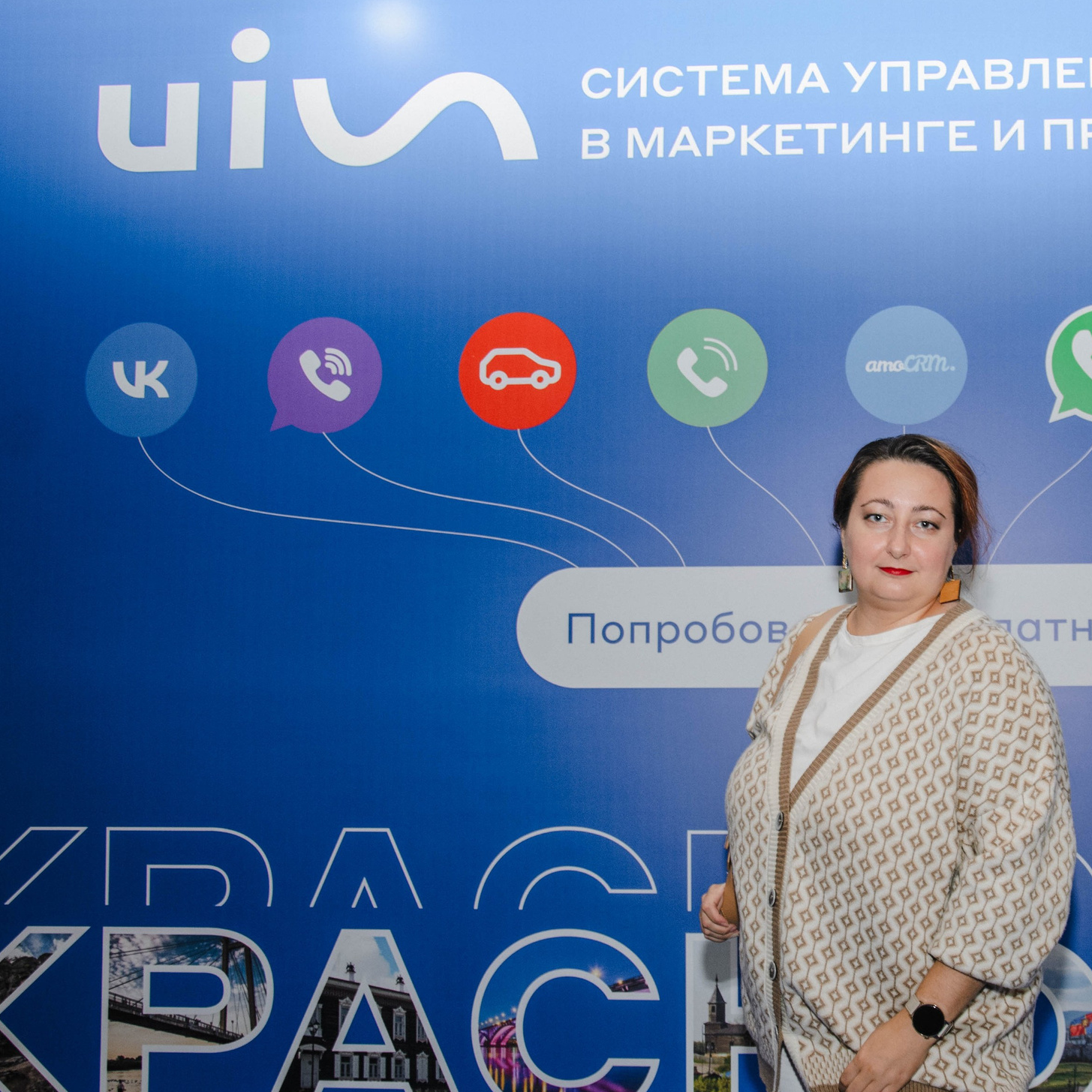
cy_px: 617
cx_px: 869
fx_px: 1677
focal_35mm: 47
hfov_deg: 35.0
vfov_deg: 36.0
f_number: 3.8
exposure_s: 1/125
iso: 320
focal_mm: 21
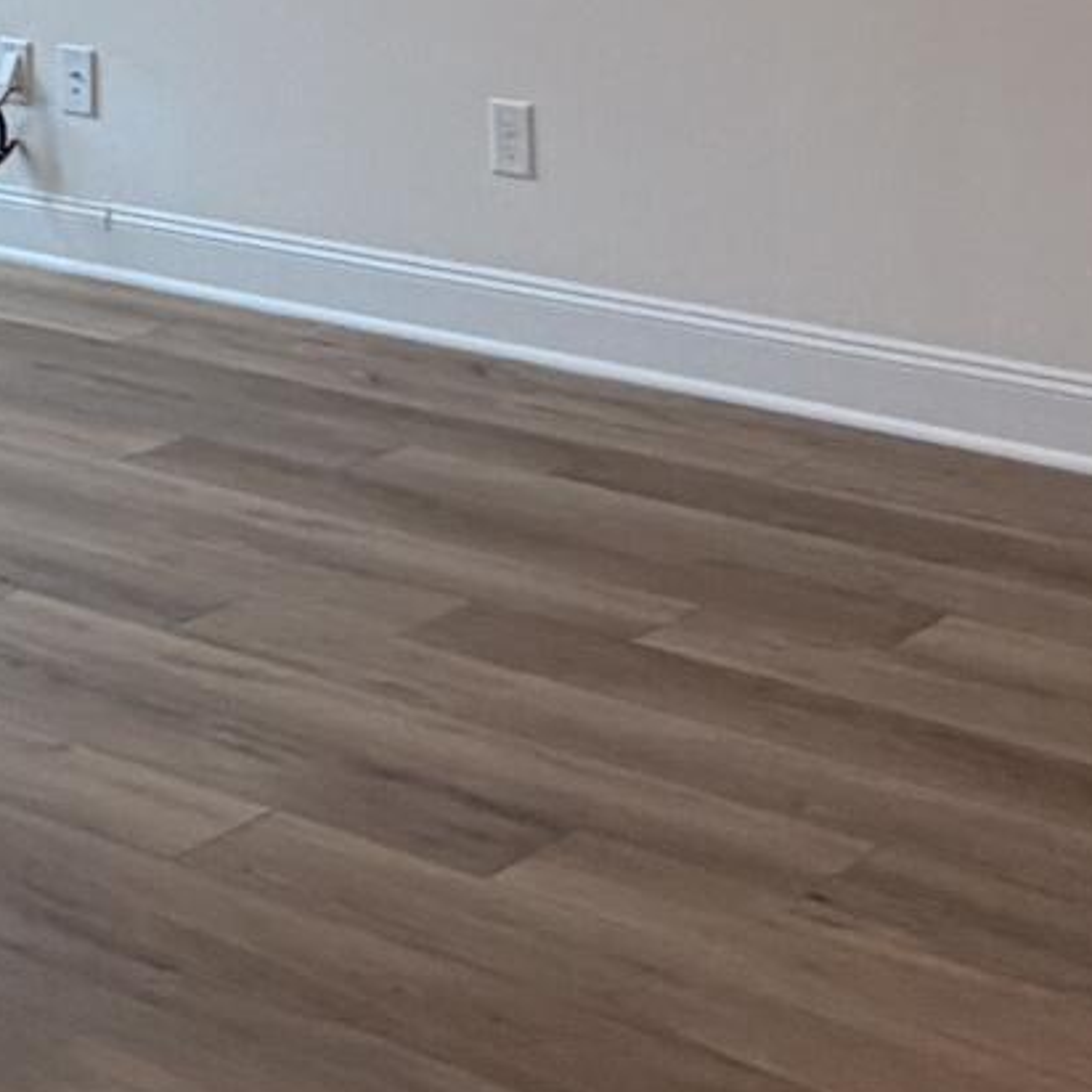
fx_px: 3212
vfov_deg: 16.8
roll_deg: +2.7
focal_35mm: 90
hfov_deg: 18.5
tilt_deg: +1.4
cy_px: -729
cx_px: -154
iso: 80
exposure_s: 1/120
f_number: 2.2
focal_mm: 2.22
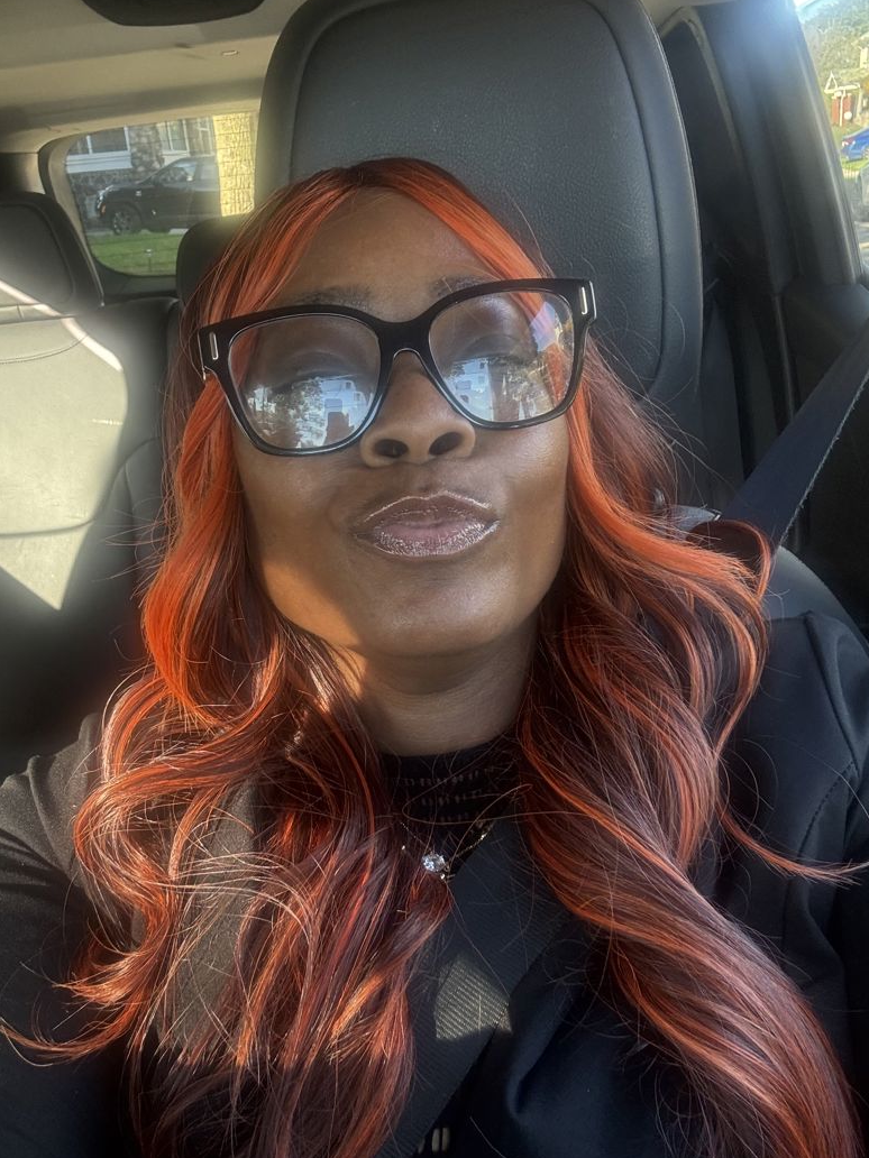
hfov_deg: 45.4
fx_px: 1038
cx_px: 429
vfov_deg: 58.3
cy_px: 568
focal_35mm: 31
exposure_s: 1/60
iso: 100
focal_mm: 2.69
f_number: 1.9
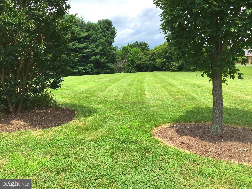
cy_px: 94
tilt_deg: -8.3
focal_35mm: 31
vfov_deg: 45.4
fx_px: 226
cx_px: 126
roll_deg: +0.7
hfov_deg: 58.4
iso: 25
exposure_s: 1/1116
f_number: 2.4
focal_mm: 3.3
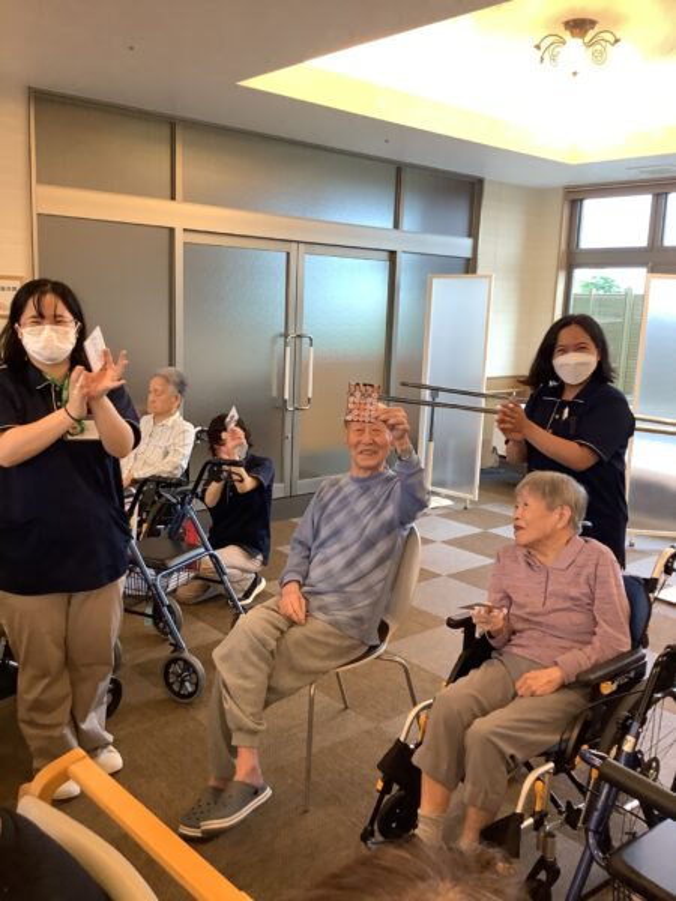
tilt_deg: -10.4
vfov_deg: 58.4
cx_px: 338
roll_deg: -2.0
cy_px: 450
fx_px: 807
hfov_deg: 45.4
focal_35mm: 31
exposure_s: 1/60
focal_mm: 3.3
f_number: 2.4
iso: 160
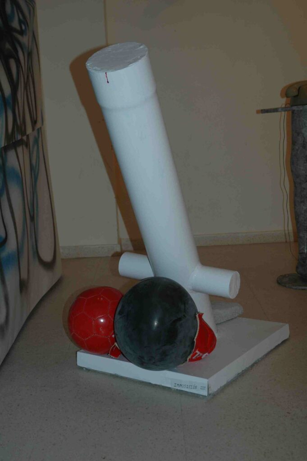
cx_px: 154
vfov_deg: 38.9
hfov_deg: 26.4
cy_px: 230
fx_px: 653
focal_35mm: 51
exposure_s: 1/60
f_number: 4.2
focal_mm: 34
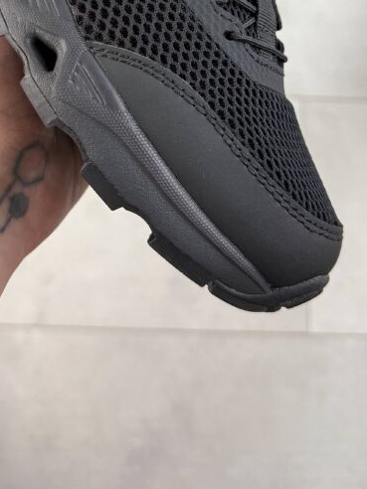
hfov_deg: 28.0
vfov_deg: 32.8
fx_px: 735
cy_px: -34
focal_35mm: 52
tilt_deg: -73.4
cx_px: 142
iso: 80
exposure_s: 1/360
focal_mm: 6.76
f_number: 1.78
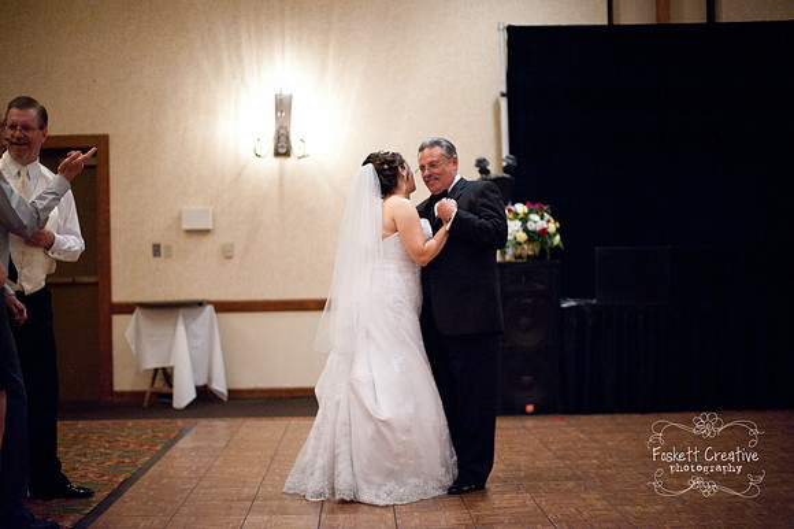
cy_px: 264
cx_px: 397
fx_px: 1102
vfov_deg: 27.0
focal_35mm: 50
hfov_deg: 39.6
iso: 4000
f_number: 1.4
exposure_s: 1/80
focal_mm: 50
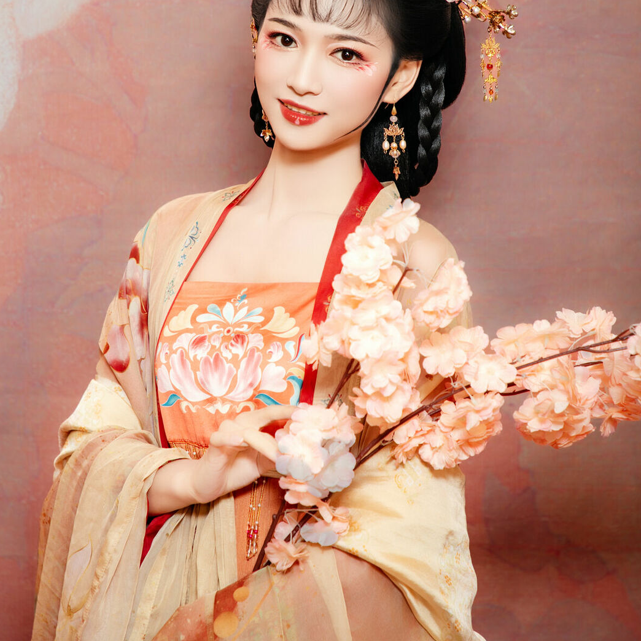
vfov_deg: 13.2
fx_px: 2765
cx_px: 320
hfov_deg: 13.2
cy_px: 202
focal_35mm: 132
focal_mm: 105
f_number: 5
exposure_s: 1/160
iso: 100
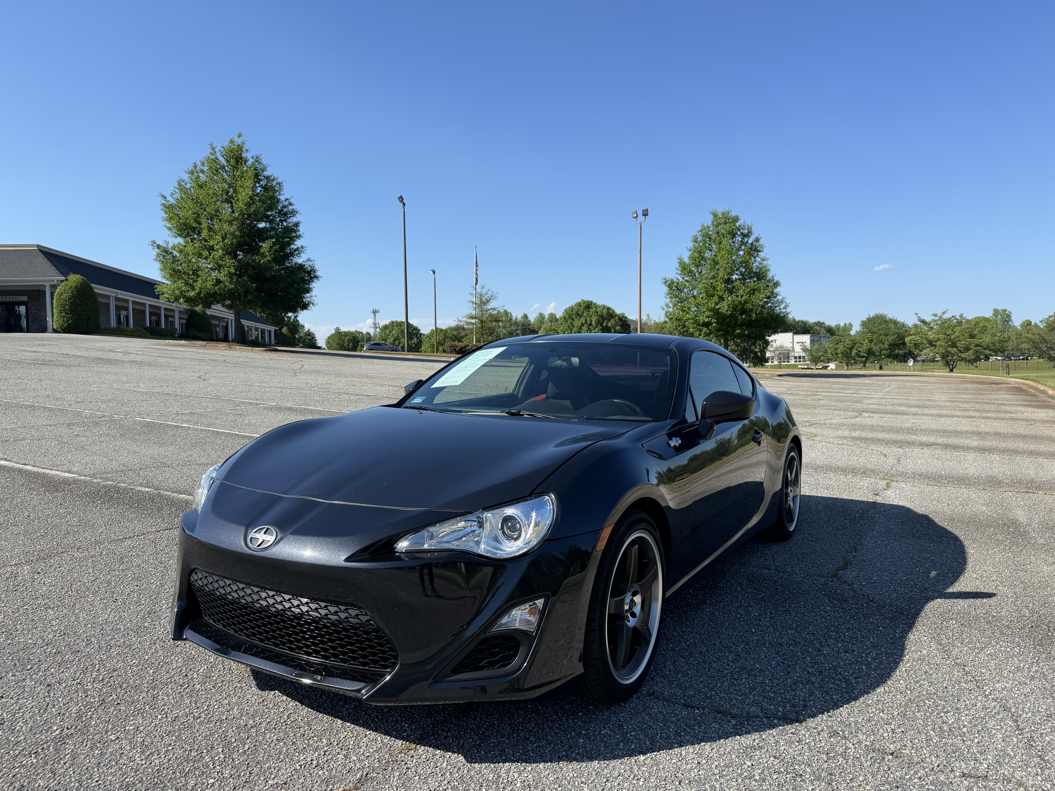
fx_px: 731
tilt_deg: -2.3
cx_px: 528
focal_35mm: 24
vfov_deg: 56.8
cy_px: 396
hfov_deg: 71.6
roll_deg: +1.1
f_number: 1.78
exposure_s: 1/3597
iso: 80
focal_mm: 6.76
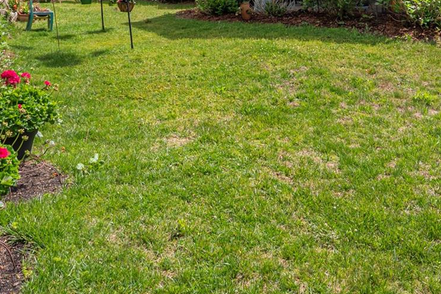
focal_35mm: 44
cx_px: 214
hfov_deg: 44.5
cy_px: -27
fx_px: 539
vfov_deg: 27.9
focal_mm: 16
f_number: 8
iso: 320
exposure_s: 1/2000
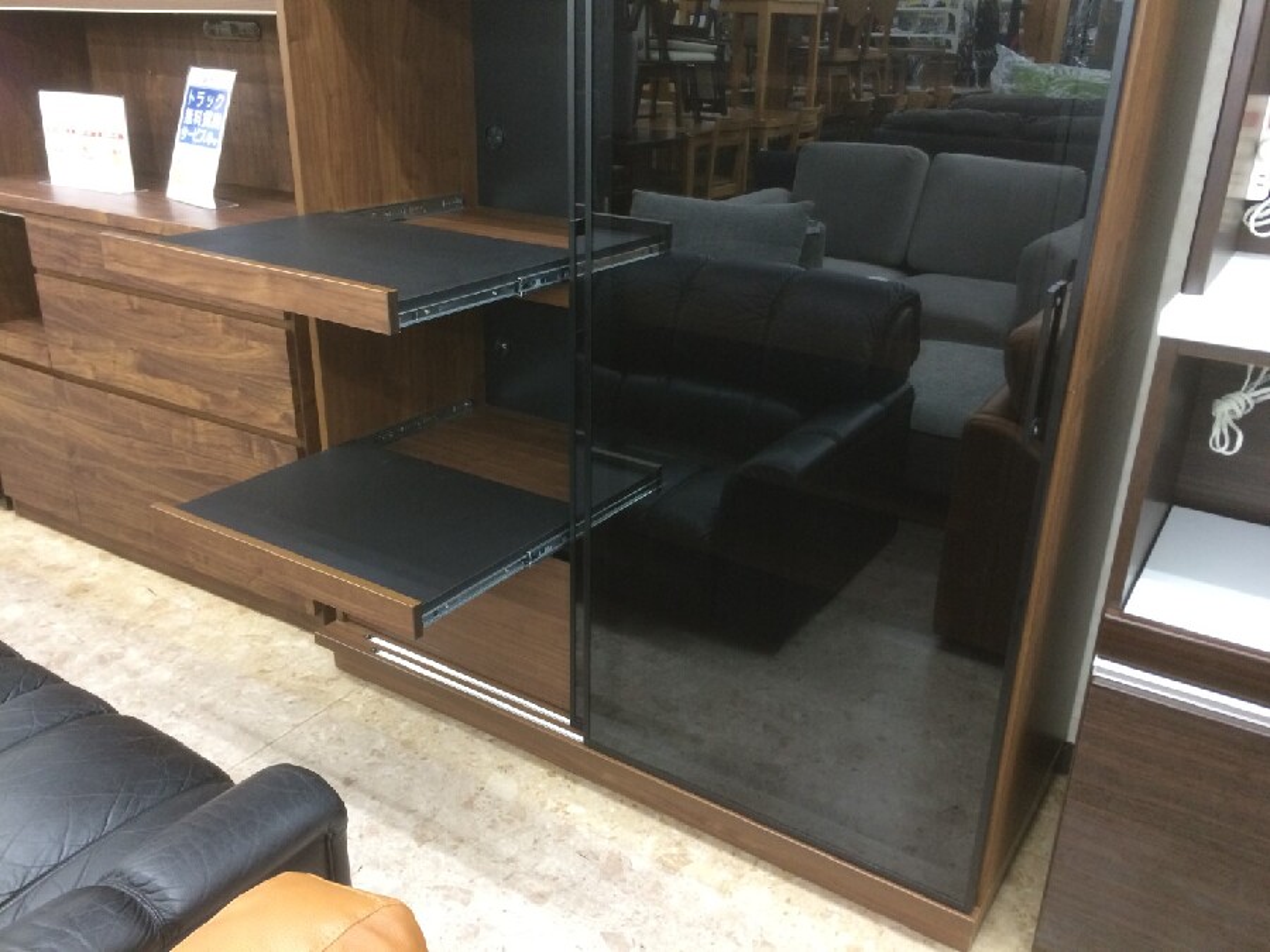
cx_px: 635
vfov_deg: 48.2
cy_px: 476
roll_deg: -1.8
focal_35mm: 29
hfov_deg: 61.7
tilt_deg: -23.2
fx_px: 1064
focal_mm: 4.15
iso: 160
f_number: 2.2
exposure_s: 1/30
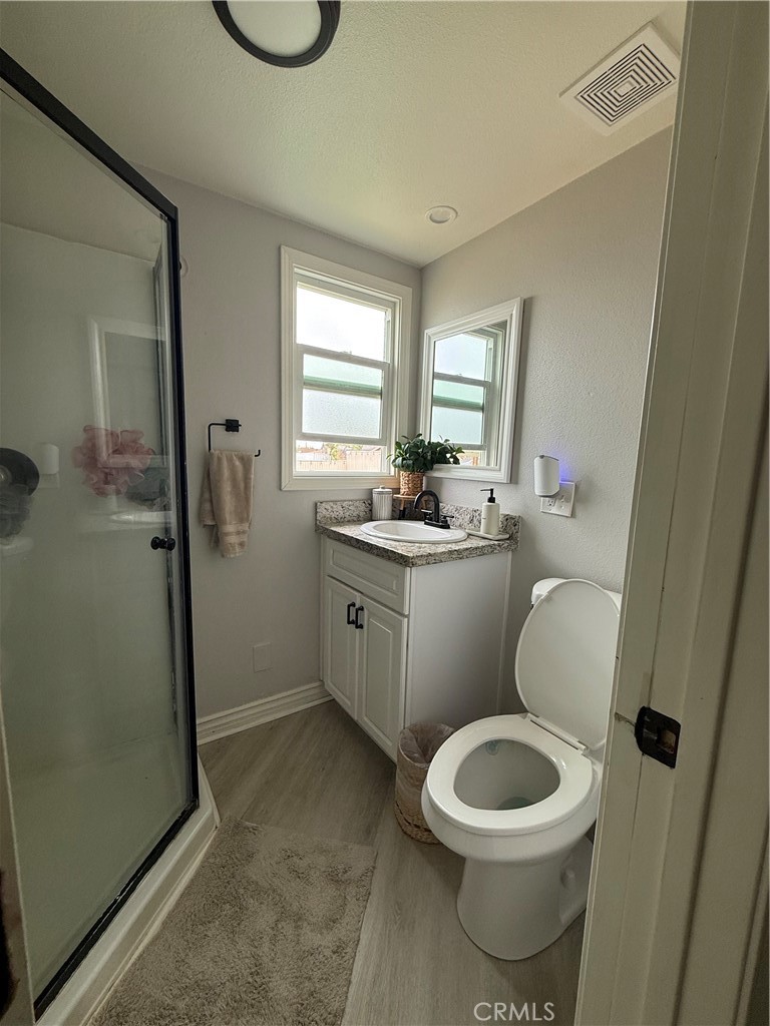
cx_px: 385
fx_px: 415
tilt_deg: -6.7
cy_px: 513
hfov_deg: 85.7
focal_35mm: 14
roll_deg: -2.1
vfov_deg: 102.1
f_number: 2.2
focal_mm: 2.22
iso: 80
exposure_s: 1/99
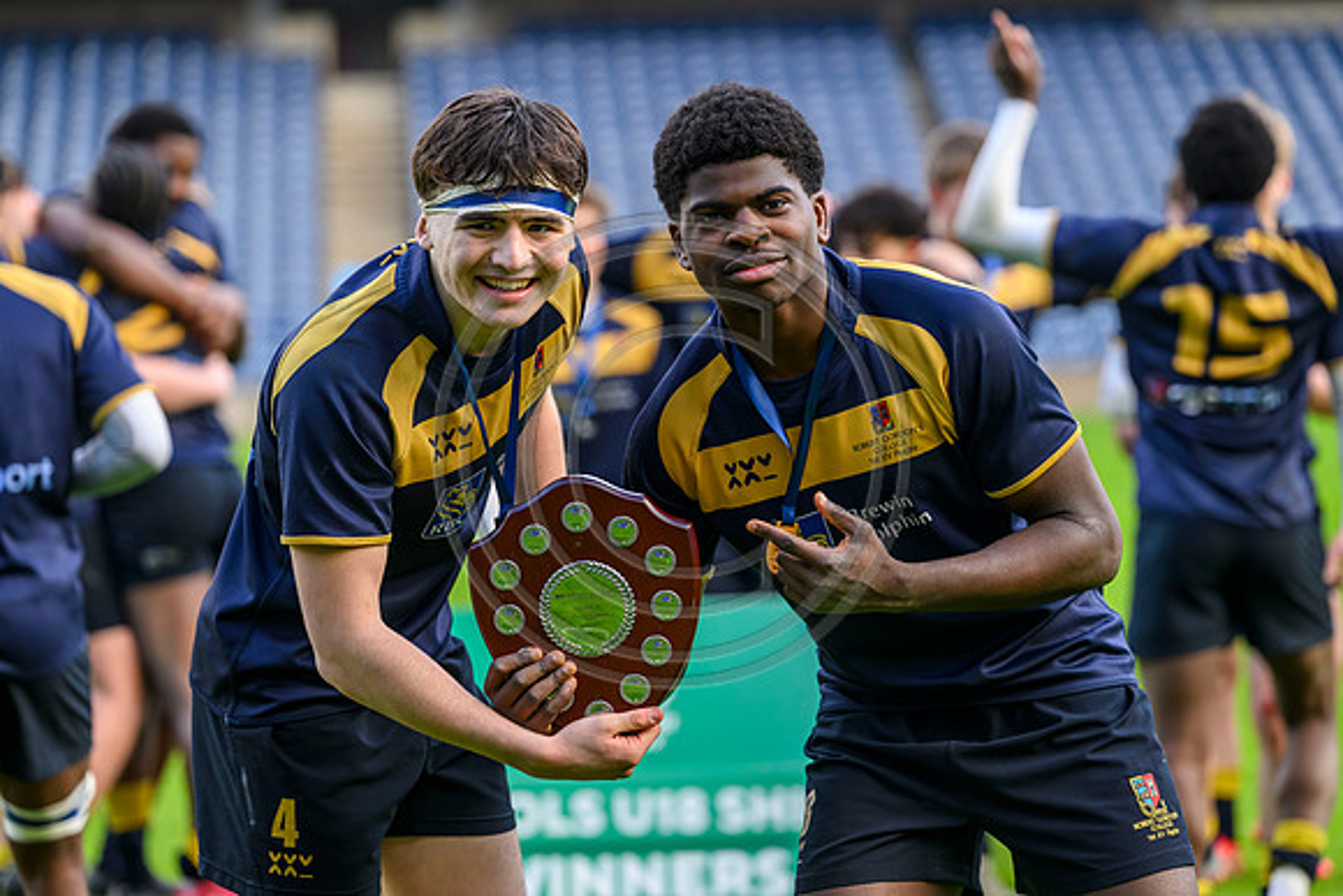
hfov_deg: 11.4
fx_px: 6716
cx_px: 672
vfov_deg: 7.6
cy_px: 448
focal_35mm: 180
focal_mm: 180
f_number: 4
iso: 1250
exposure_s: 1/640
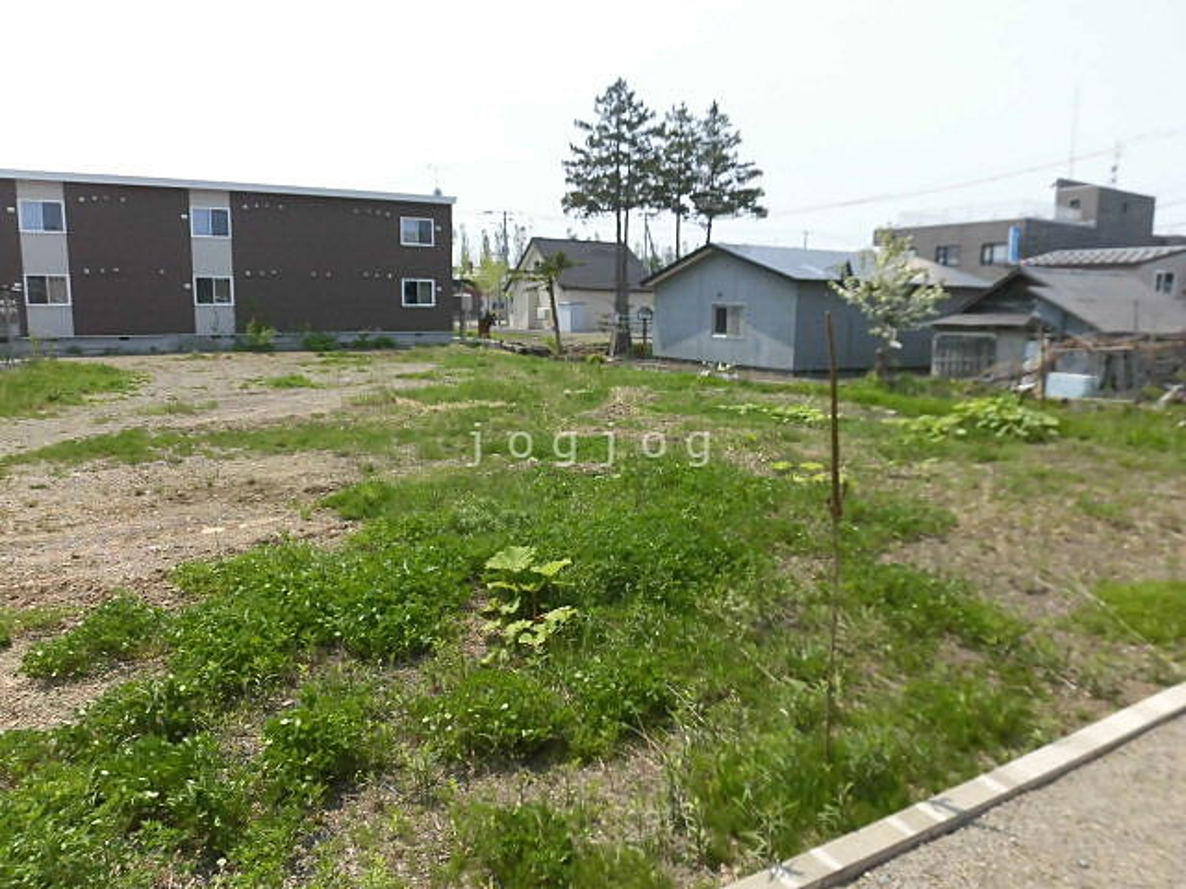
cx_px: 593
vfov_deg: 56.8
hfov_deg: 71.6
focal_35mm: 24
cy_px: 444
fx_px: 822
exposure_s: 1/500
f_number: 7.8
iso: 250
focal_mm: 4.3
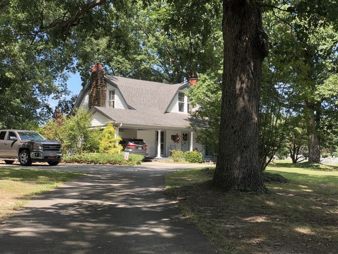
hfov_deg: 36.2
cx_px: 171
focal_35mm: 53
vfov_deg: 27.5
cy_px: 127
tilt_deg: +4.1
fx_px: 518
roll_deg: +0.4
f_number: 2.4
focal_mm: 6
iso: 16
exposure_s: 1/174
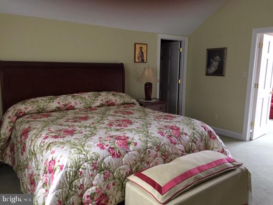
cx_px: 136
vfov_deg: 48.2
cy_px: 102
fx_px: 229
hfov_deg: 61.7
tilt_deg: -9.6
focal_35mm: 29
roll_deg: +0.8
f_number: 2.2
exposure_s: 1/30
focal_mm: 4.15
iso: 125
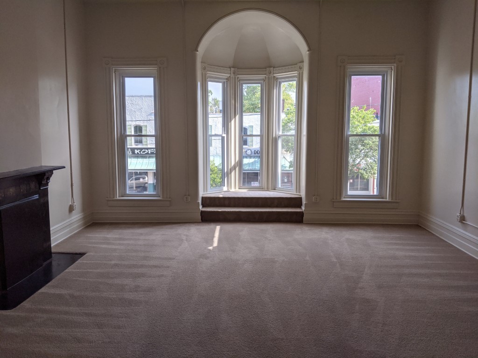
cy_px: 179
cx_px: 239
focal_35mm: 27
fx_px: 373
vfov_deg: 51.4
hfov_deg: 65.3
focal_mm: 4.44
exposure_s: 1/903
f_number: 1.8
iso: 54
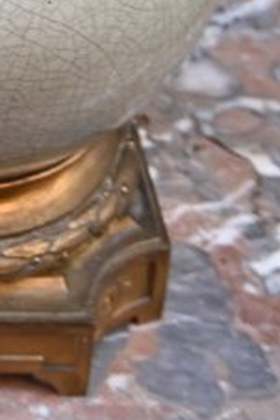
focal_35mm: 155
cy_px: -368
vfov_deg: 12.0
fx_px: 1809
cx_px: -252
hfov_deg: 8.5
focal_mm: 19.5
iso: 400
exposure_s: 1/250
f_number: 3.5
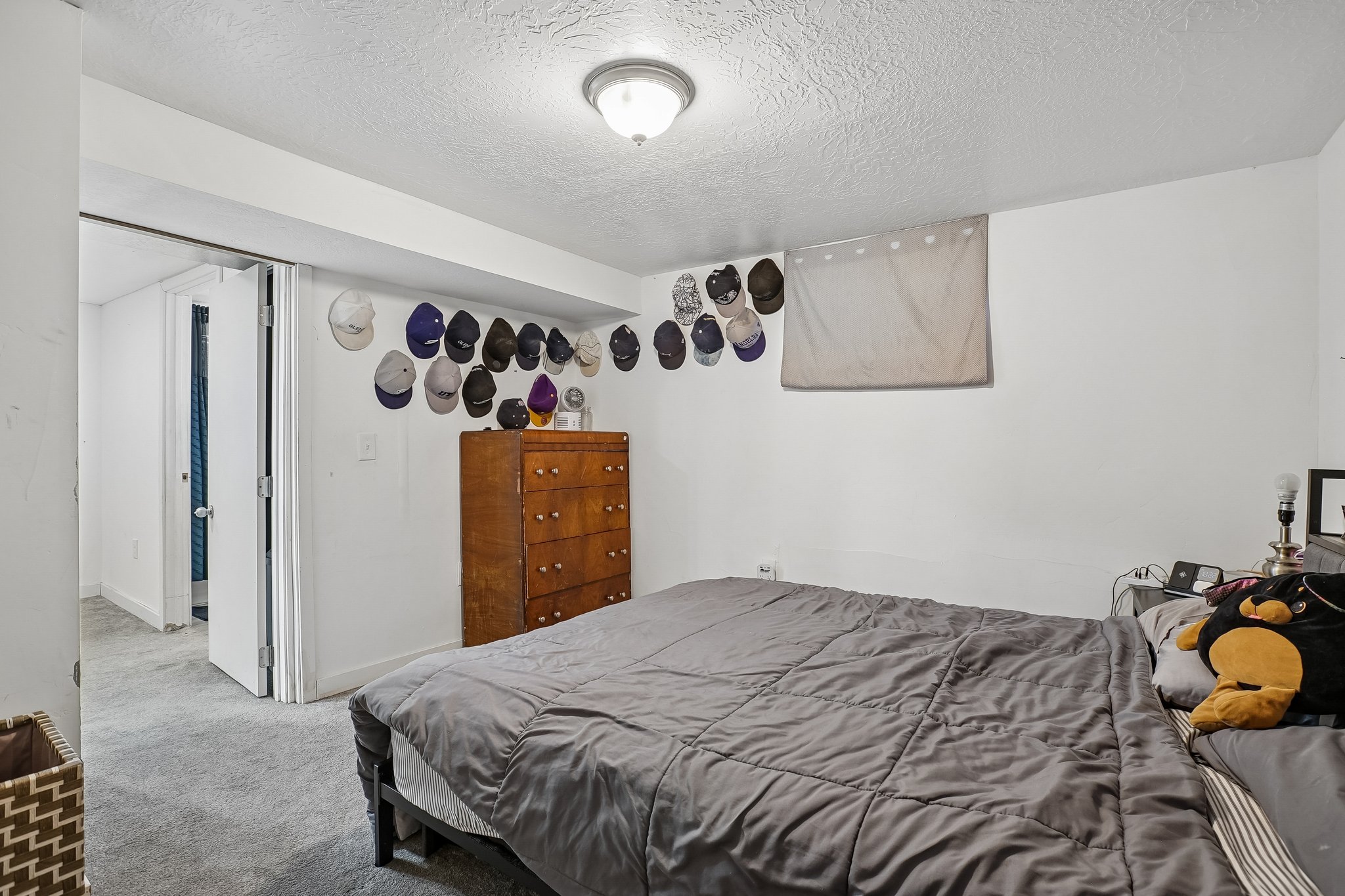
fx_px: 598
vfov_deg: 73.7
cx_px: 672
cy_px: 448
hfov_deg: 96.7
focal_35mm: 16
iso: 400
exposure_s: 1/2.5
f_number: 8
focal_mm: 16
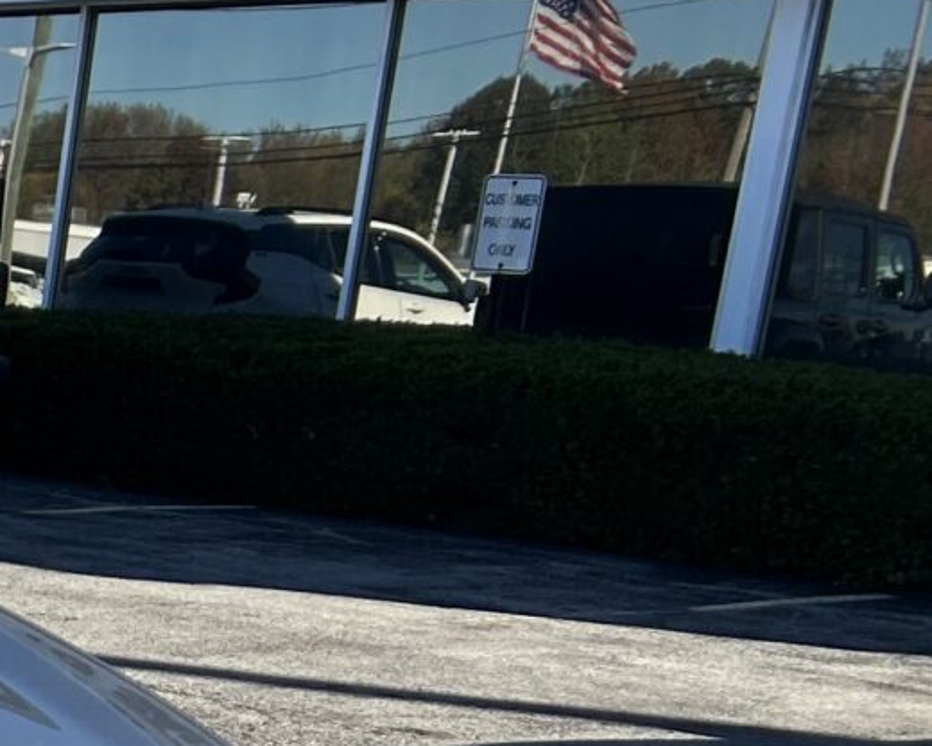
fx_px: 3448
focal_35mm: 125
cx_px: -789
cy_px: 956
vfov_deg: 12.0
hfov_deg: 13.6
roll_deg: -1.3
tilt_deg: -15.7
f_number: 1.5
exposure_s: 1/2252
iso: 50
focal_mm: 5.7
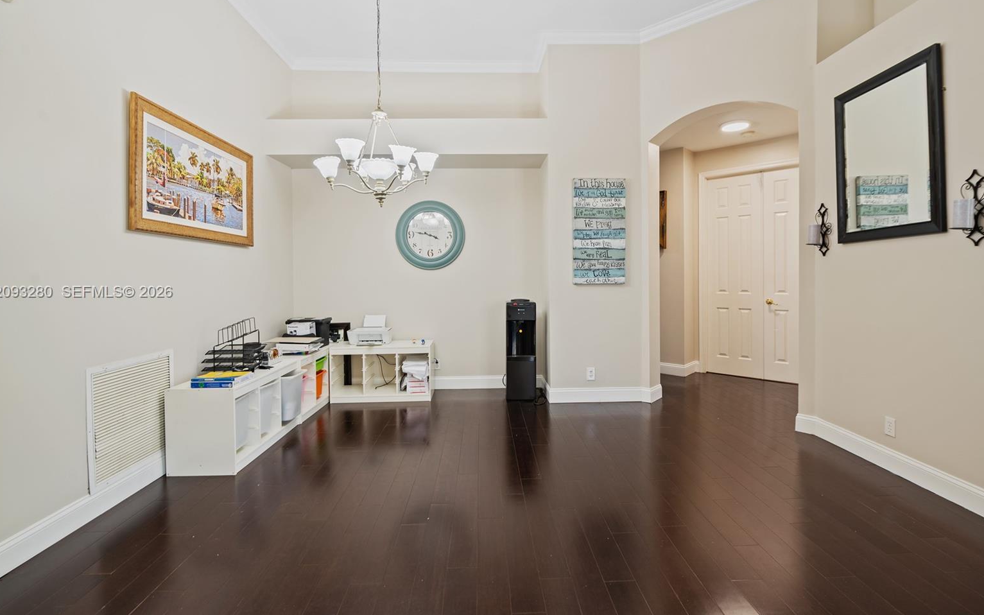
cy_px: 293
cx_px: 486
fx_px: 456
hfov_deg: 94.4
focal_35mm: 17
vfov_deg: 68.0
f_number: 8
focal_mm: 16
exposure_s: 1/1.67
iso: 200
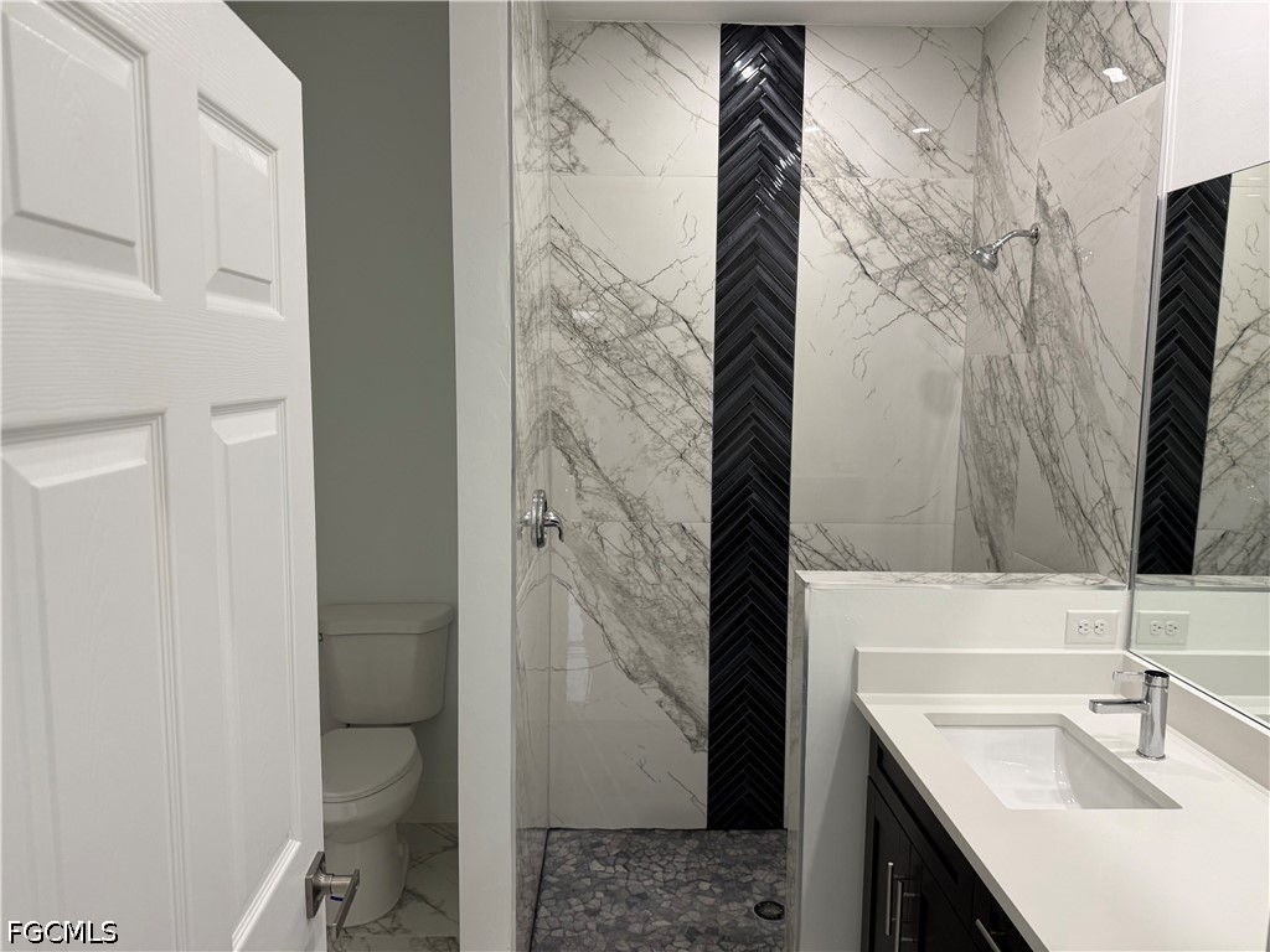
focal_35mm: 24
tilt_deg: -5.9
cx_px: 635
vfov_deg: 56.8
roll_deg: -0.9
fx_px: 881
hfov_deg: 71.6
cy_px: 476
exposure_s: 1/120
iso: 125
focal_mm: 6.76
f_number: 1.78
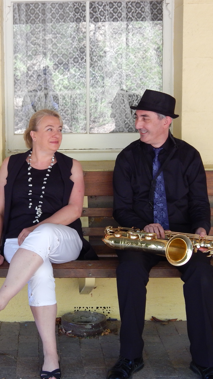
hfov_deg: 16.5
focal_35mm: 72
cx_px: 19
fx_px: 723
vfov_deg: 29.4
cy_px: 188
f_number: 3.7
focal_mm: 8.6
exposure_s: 1/30
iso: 220
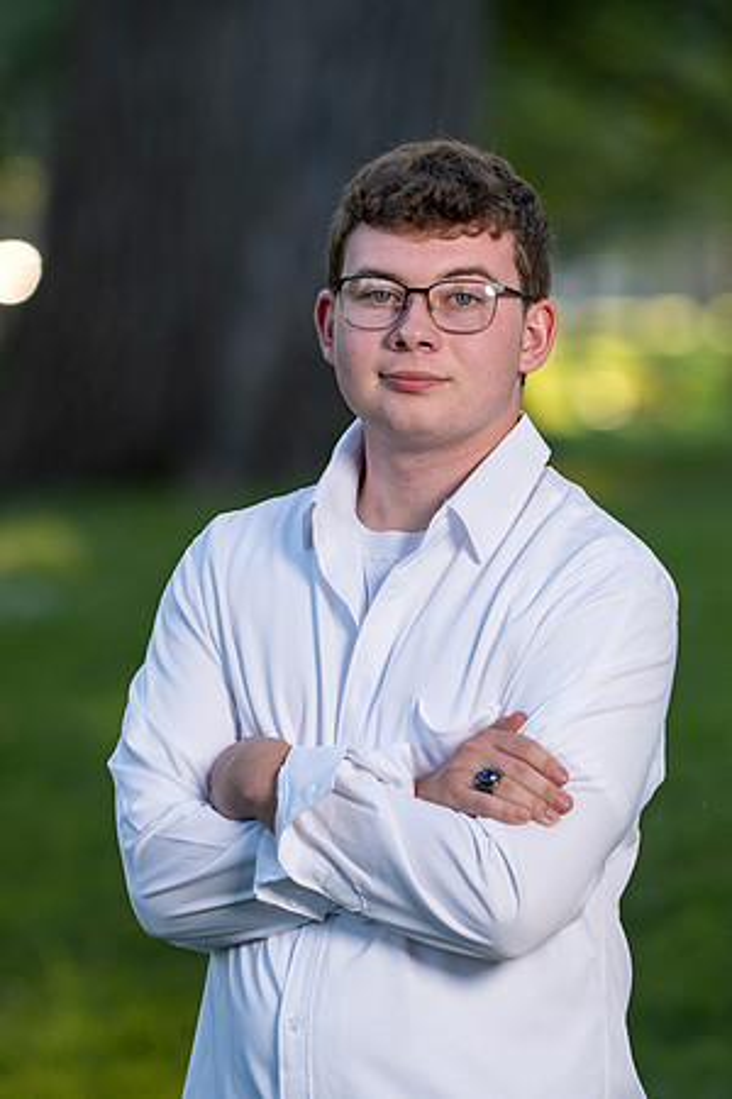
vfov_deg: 10.3
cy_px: 550
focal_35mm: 200
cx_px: 366
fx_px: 6100
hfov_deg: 6.9
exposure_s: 1/200
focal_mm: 200
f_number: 4
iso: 100
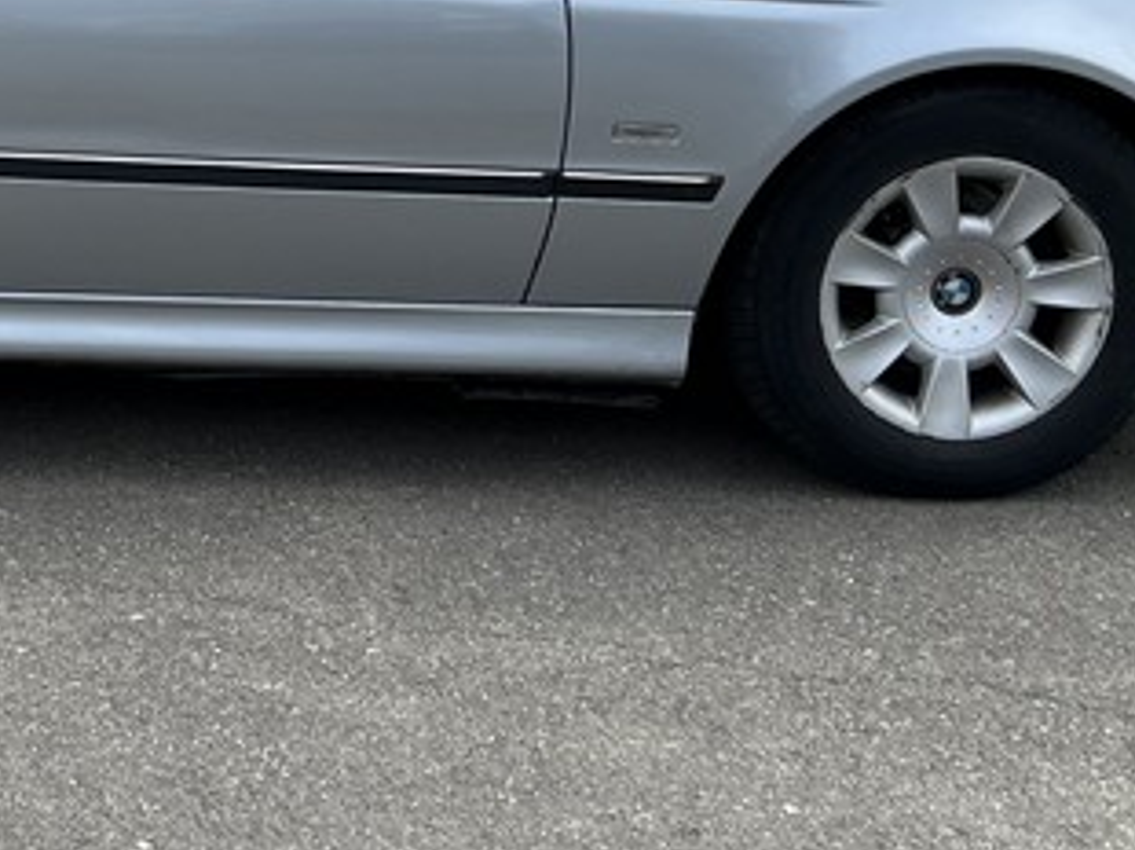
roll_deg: -0.8
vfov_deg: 16.8
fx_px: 2818
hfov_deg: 21.7
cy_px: -15
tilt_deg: -11.8
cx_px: -92
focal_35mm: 86
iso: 50
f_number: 1.5
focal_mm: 5.7
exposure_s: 1/2165
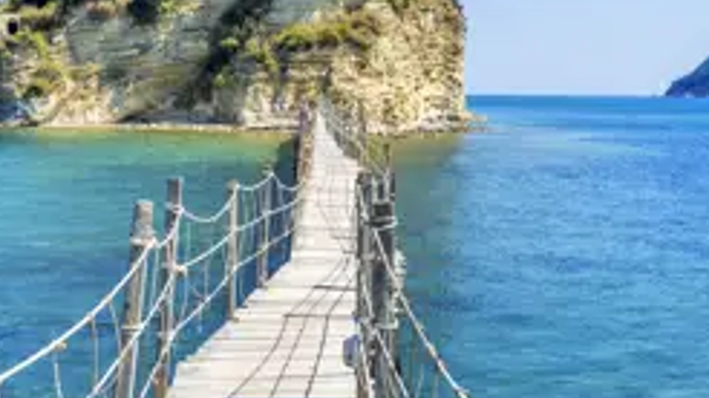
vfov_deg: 20.5
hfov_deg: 35.9
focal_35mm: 58
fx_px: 1090
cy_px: 107
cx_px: 272
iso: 200
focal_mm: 14
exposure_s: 1/640
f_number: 8
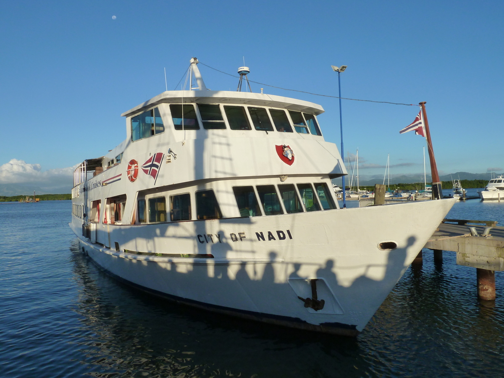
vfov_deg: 54.9
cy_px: 189
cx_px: 252
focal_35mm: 25
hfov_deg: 69.4
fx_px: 364
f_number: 5
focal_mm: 4.1
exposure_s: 1/400
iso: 125
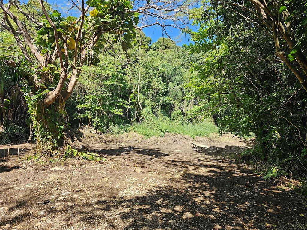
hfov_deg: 73.9
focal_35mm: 23
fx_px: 204
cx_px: 154
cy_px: 115
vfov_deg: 58.9
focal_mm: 6.3
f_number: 1.7
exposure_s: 1/373
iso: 20
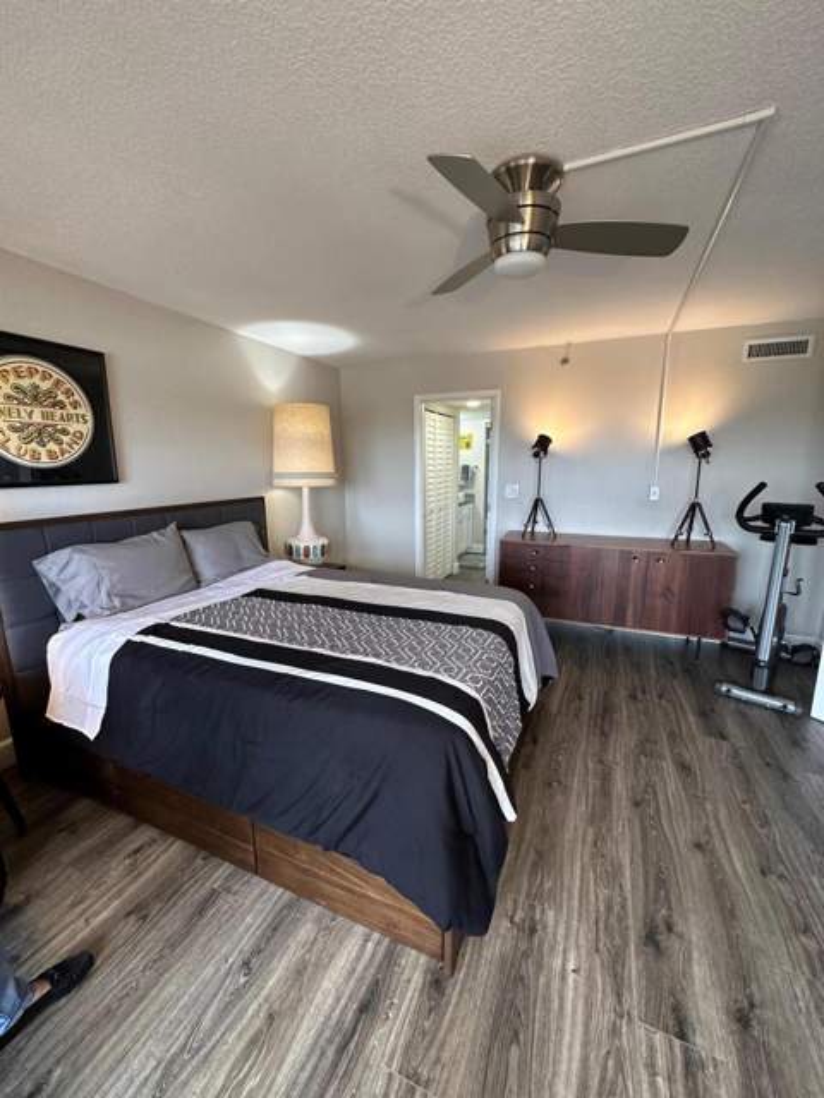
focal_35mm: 14
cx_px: 412
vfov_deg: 102.1
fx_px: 444
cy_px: 549
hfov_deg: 85.7
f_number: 2.2
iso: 250
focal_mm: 2.22
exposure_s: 1/120
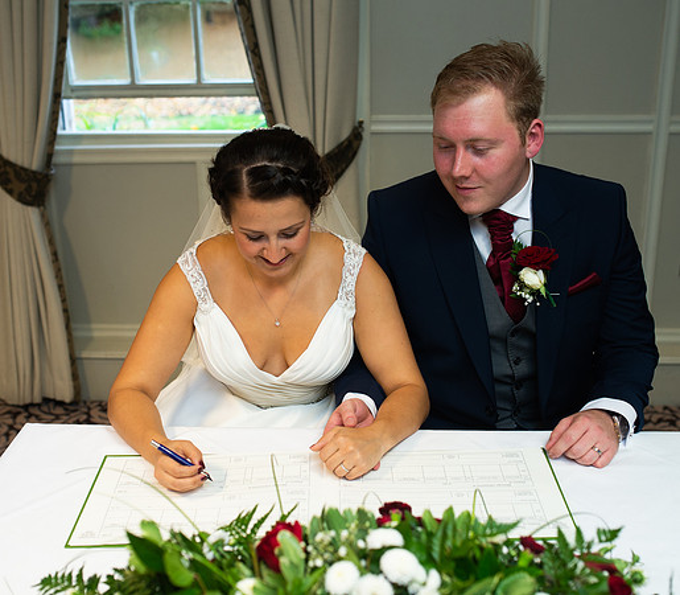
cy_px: 276
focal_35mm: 45
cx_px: 347
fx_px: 929
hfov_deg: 40.2
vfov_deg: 35.4
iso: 400
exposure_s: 1/100
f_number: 3.2
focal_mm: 35
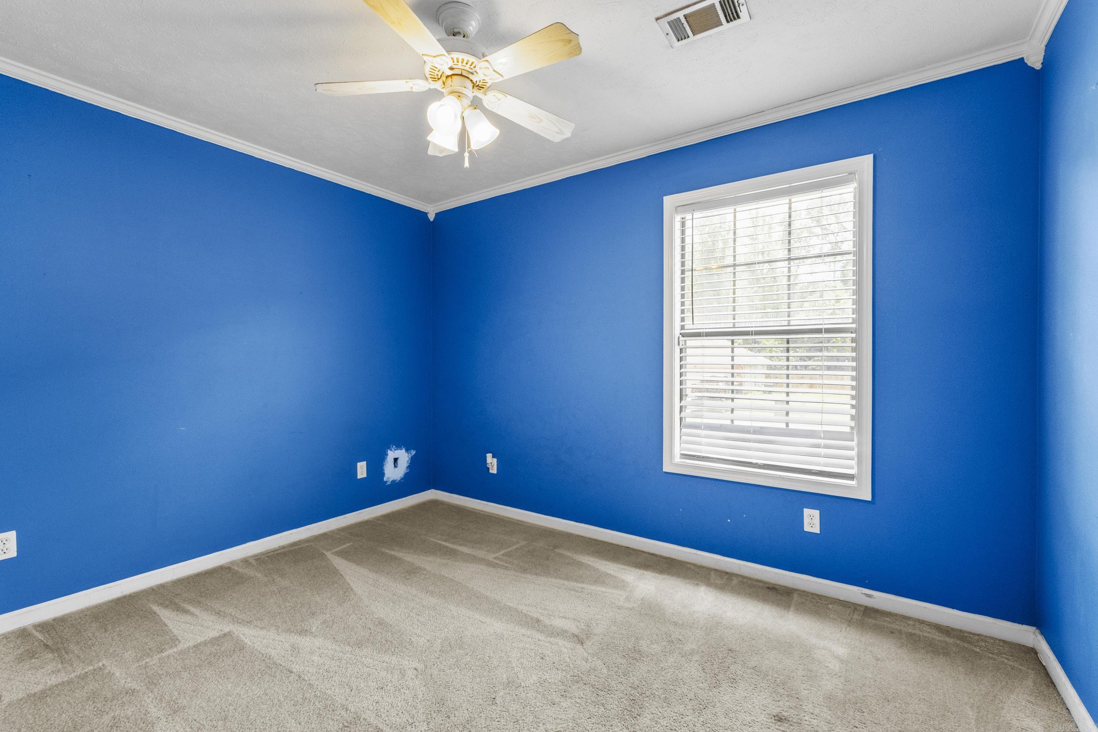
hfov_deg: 100.4
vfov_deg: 77.3
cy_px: 366
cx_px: 549
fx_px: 457
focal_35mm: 15
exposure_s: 1/25
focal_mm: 10
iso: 800
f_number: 5
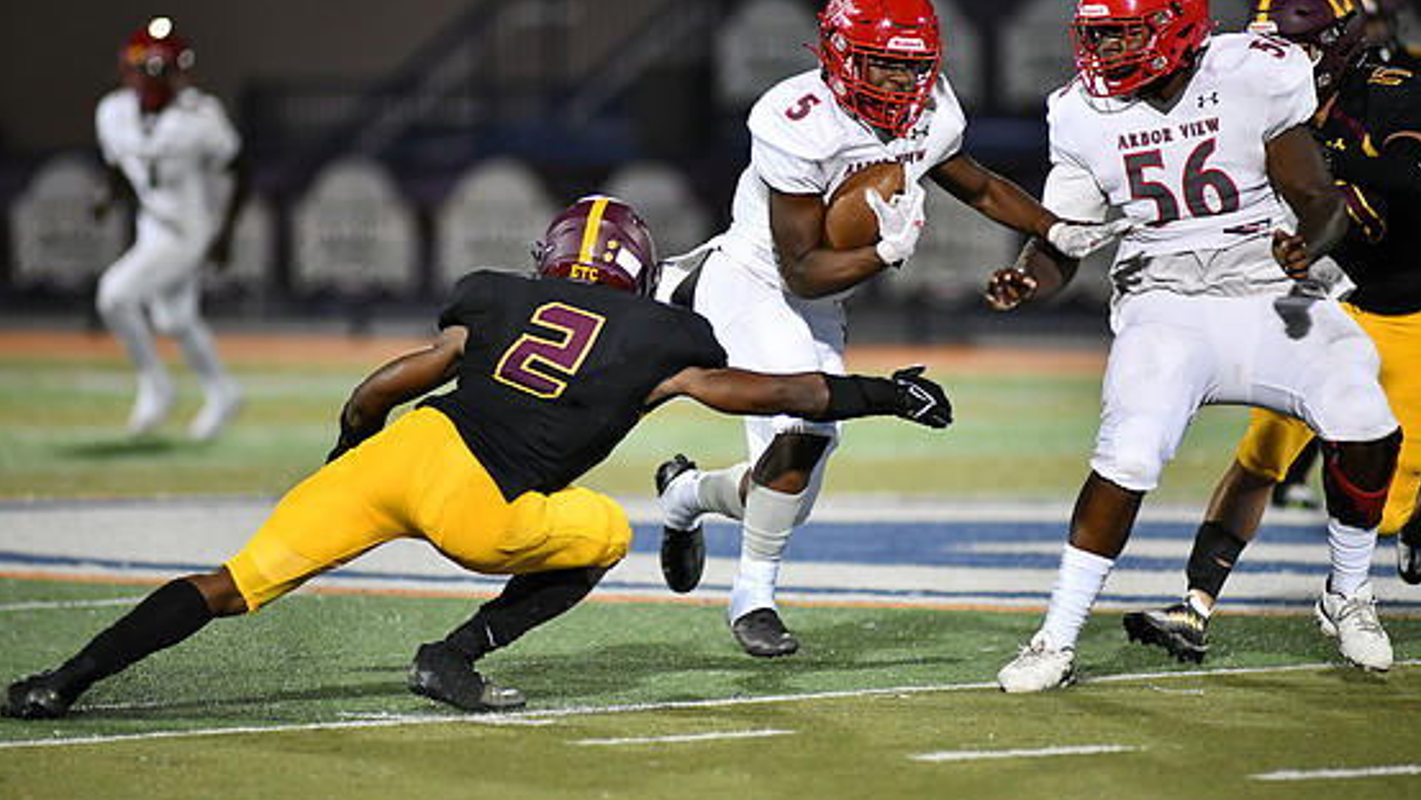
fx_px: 12400
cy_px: 368
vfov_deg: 3.7
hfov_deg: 6.6
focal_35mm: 329
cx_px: 695
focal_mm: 300
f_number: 2.8
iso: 3200
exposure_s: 1/1000
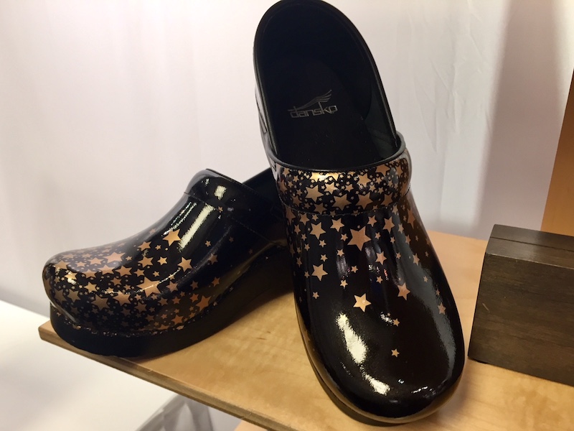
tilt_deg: -23.0
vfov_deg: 48.2
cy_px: 216
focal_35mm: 29
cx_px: 287
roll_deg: +1.0
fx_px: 481
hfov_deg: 61.7
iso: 64
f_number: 2.2
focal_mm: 4.15
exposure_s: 1/30
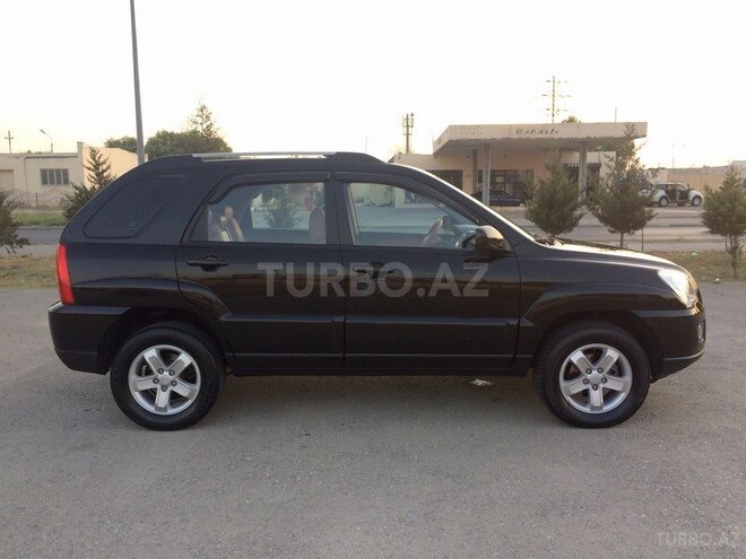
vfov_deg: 48.2
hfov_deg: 61.7
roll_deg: -0.4
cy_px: 280
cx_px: 373
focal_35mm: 29
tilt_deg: -7.3
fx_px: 625
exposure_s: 1/100
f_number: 2.2
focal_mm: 4.15
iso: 40
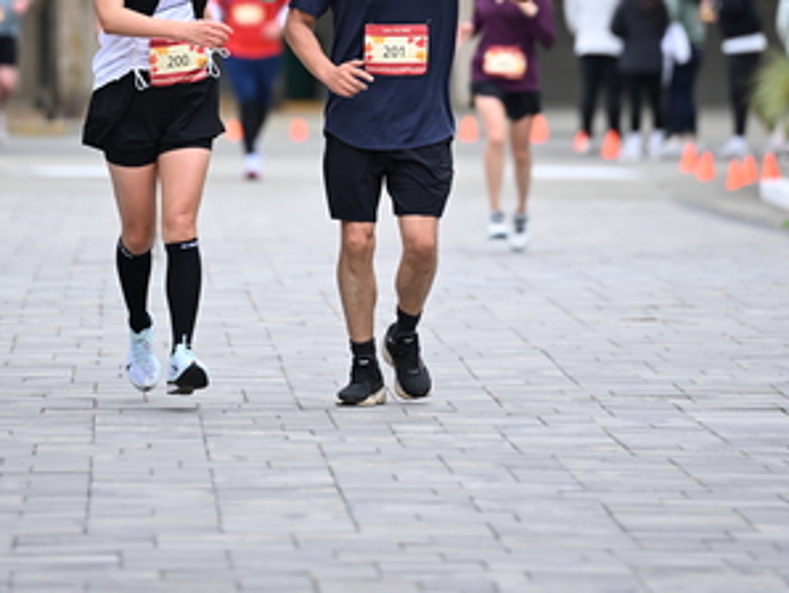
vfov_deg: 4.2
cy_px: -11
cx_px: 380
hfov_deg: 5.6
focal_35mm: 355
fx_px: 8098
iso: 640
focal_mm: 200
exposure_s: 1/2000
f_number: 2.8
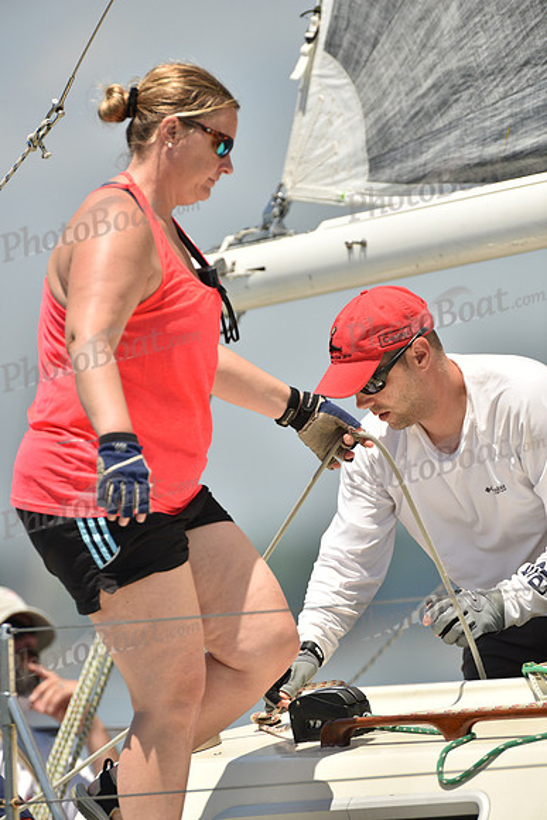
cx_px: 274
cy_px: 410
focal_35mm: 600
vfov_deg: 3.4
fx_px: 13666
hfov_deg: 2.3
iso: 320
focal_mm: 600
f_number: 5
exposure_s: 1/3200
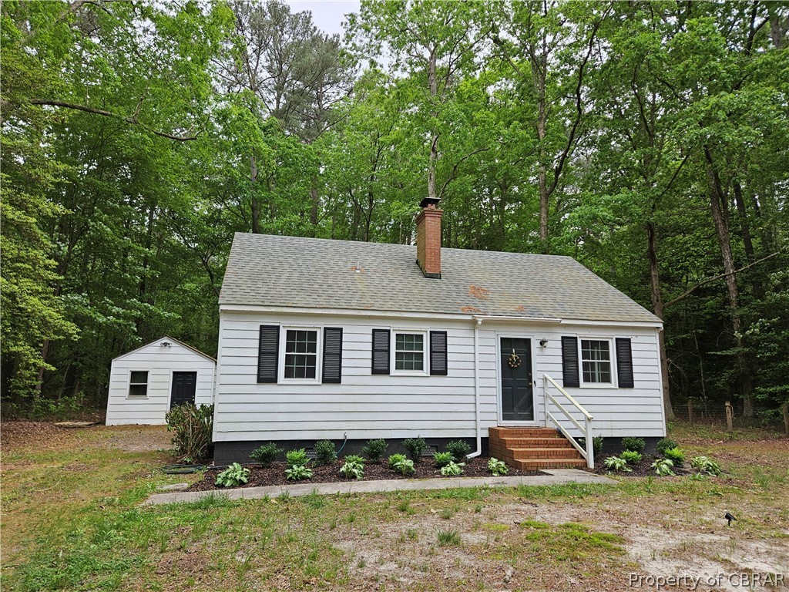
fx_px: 524
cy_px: 296
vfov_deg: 58.9
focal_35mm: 23
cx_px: 394
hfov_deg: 73.9
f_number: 1.8
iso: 40
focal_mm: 5.4
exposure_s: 1/219
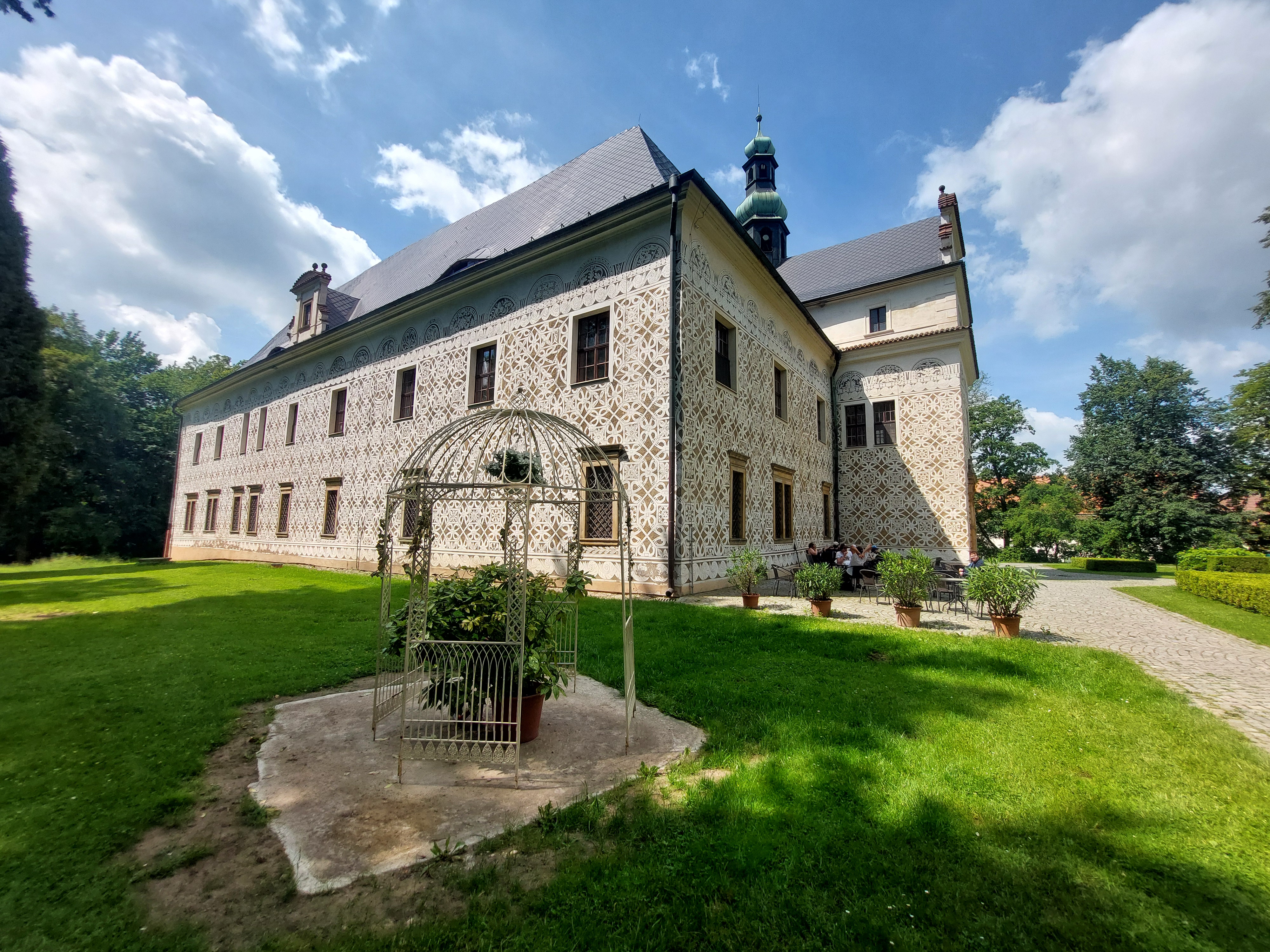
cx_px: 635
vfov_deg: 89.9
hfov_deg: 106.2
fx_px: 477
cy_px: 476
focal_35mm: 13
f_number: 2.2
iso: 50
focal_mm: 1.74
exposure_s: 1/1619
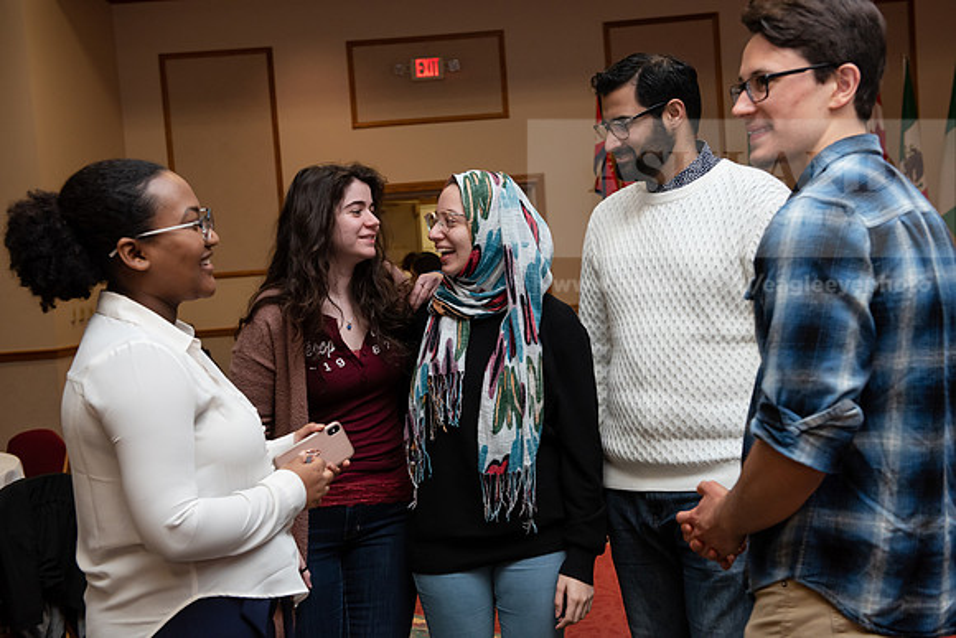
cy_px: 319
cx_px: 478
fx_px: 1275
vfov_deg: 28.1
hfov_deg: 41.1
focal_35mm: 48
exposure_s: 1/200
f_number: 5.6
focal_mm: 48
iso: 1600
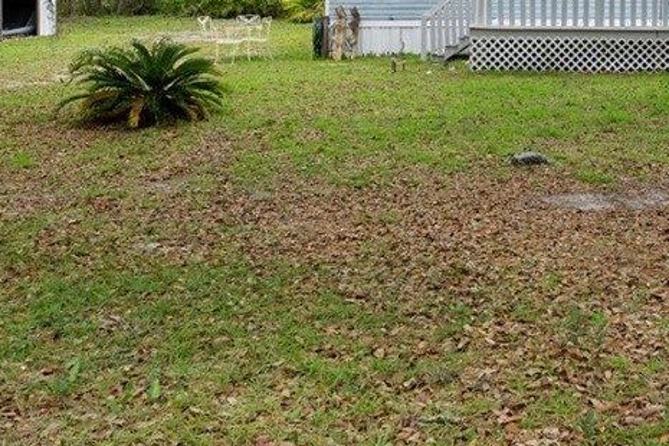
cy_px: 0
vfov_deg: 26.1
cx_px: 653
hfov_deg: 36.7
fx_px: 911
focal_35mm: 49
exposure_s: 1/60
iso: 250
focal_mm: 14
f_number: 8
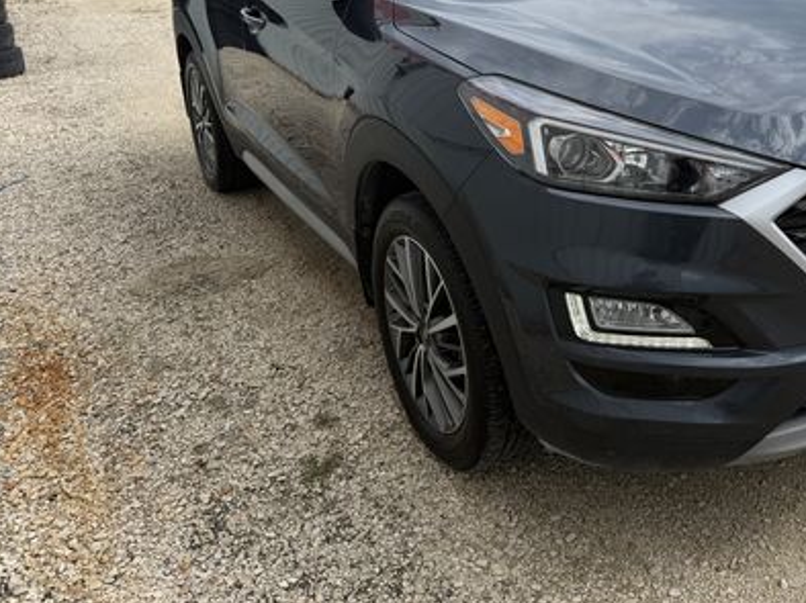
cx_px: 616
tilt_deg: -18.5
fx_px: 908
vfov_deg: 36.1
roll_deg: +3.0
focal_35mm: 39
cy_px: 161
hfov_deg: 46.0
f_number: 1.78
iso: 80
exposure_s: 1/3145
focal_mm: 6.76
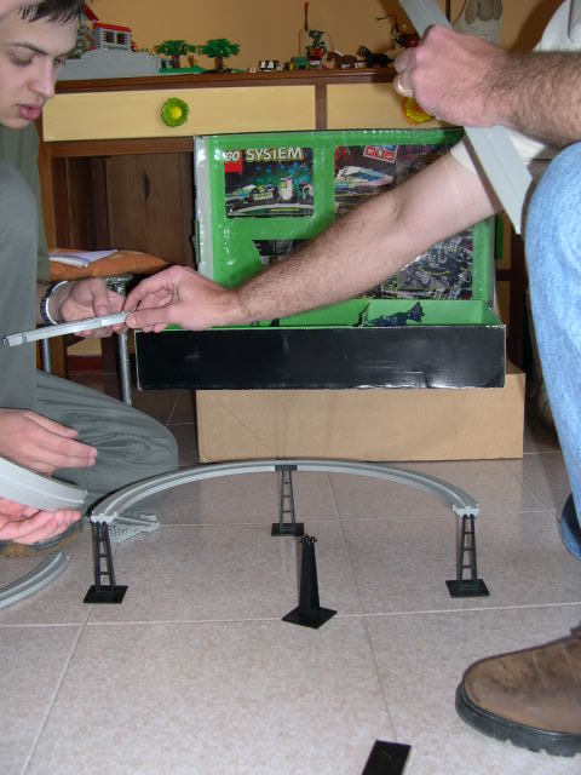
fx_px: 850
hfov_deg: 37.7
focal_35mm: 38
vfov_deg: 49.0
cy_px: 388
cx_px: 290
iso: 100
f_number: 2.8
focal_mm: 8
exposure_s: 1/60
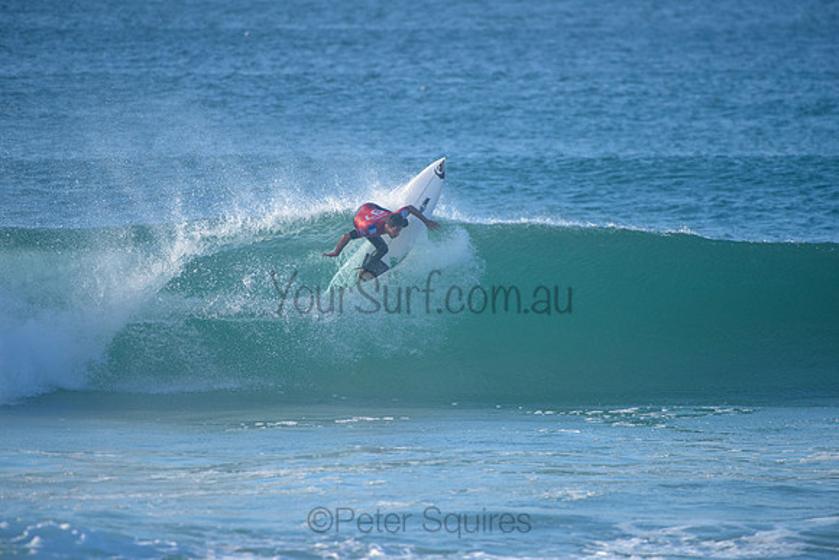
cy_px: 267
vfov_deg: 2.5
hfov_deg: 3.8
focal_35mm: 540
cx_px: 421
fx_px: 12580
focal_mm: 500
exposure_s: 1/2000
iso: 450
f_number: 5.6
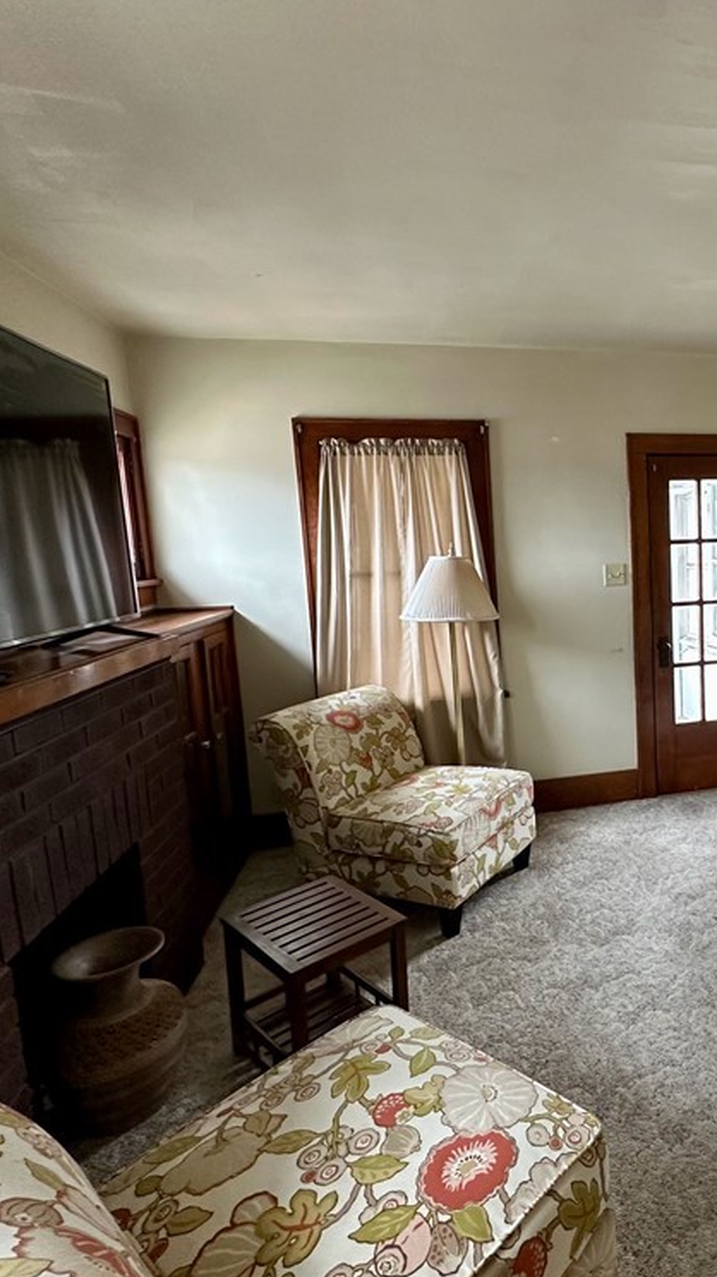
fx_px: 710
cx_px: 628
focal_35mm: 21
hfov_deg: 48.6
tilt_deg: -7.0
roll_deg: +1.6
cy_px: 623
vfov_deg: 83.8
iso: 320
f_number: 2.2
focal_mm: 2.22
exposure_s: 1/60
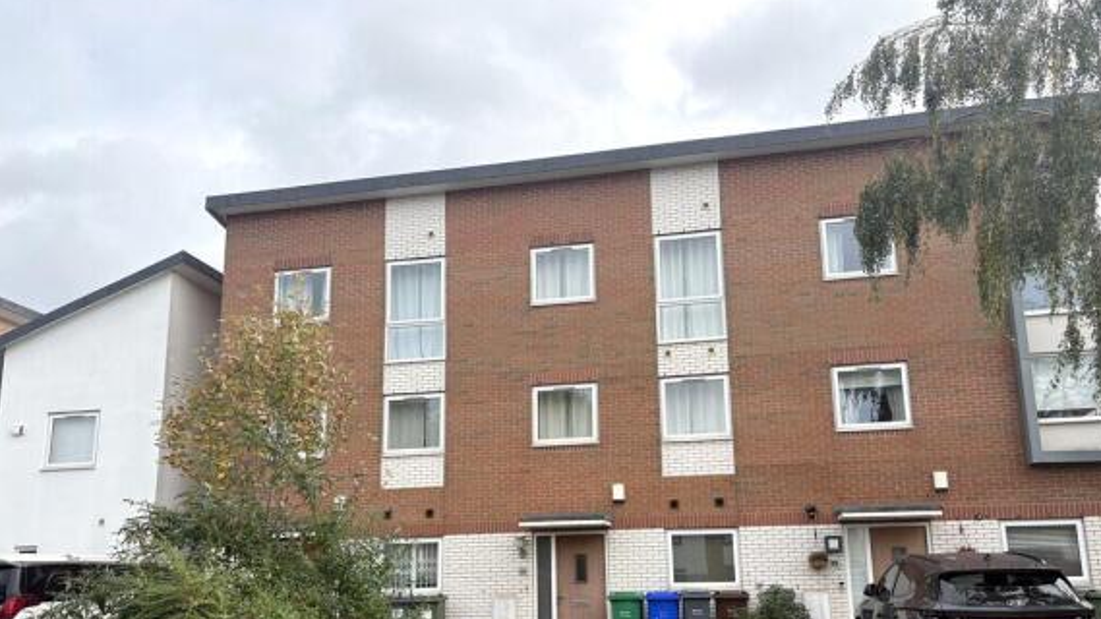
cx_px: 560
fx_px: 847
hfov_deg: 66.1
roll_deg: +2.5
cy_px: 409
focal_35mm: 29
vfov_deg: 39.7
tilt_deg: +11.3
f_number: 1.6
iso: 50
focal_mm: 5.96
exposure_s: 1/1848
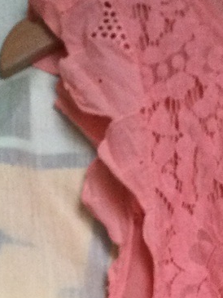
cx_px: 407
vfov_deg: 13.5
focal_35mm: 136
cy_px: 469
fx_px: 1167
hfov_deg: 10.3
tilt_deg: -5.2
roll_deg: +1.1
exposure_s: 1/33
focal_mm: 3.3
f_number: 2.4
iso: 40
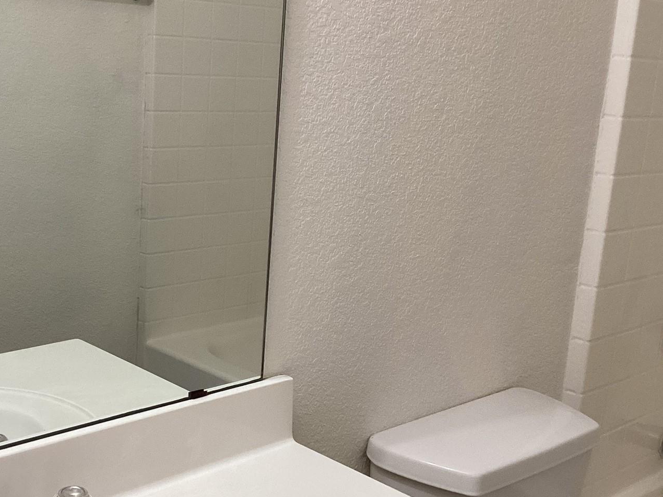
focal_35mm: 50
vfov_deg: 29.1
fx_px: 957
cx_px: 257
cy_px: 281
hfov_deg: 38.0
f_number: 2.4
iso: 160
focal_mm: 3.3
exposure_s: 1/60
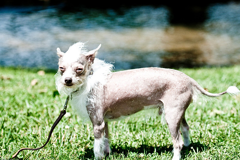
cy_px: 80
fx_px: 699
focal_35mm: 105
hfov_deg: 19.5
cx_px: 120
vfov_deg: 13.0
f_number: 2.8
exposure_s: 1/4000
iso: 200
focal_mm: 70
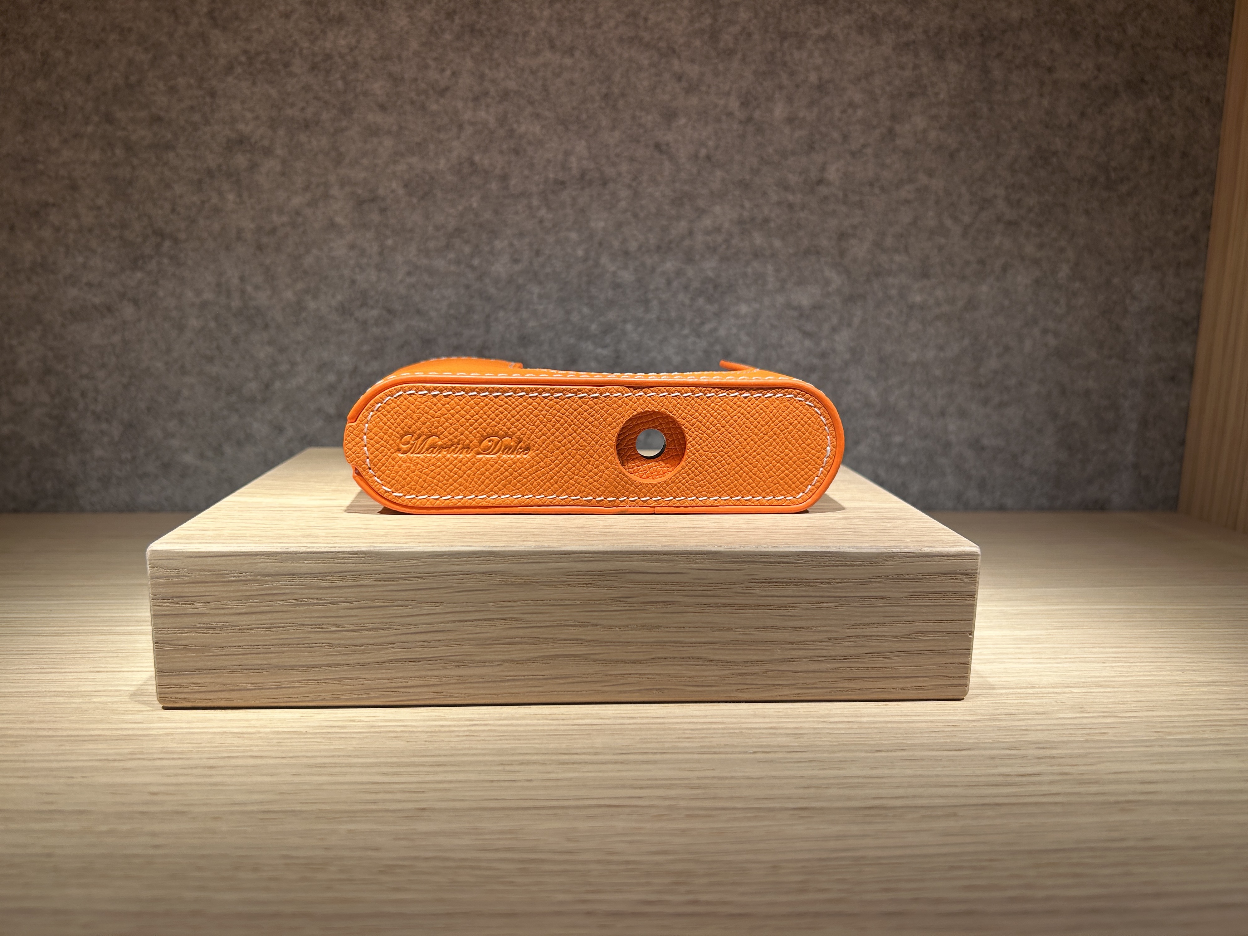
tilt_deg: -10.4
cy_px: 468
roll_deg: -1.1
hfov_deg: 67.3
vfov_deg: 53.1
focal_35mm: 26
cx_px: 624
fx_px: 937
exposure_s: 1/164
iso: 40
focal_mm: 5.7
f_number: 1.5
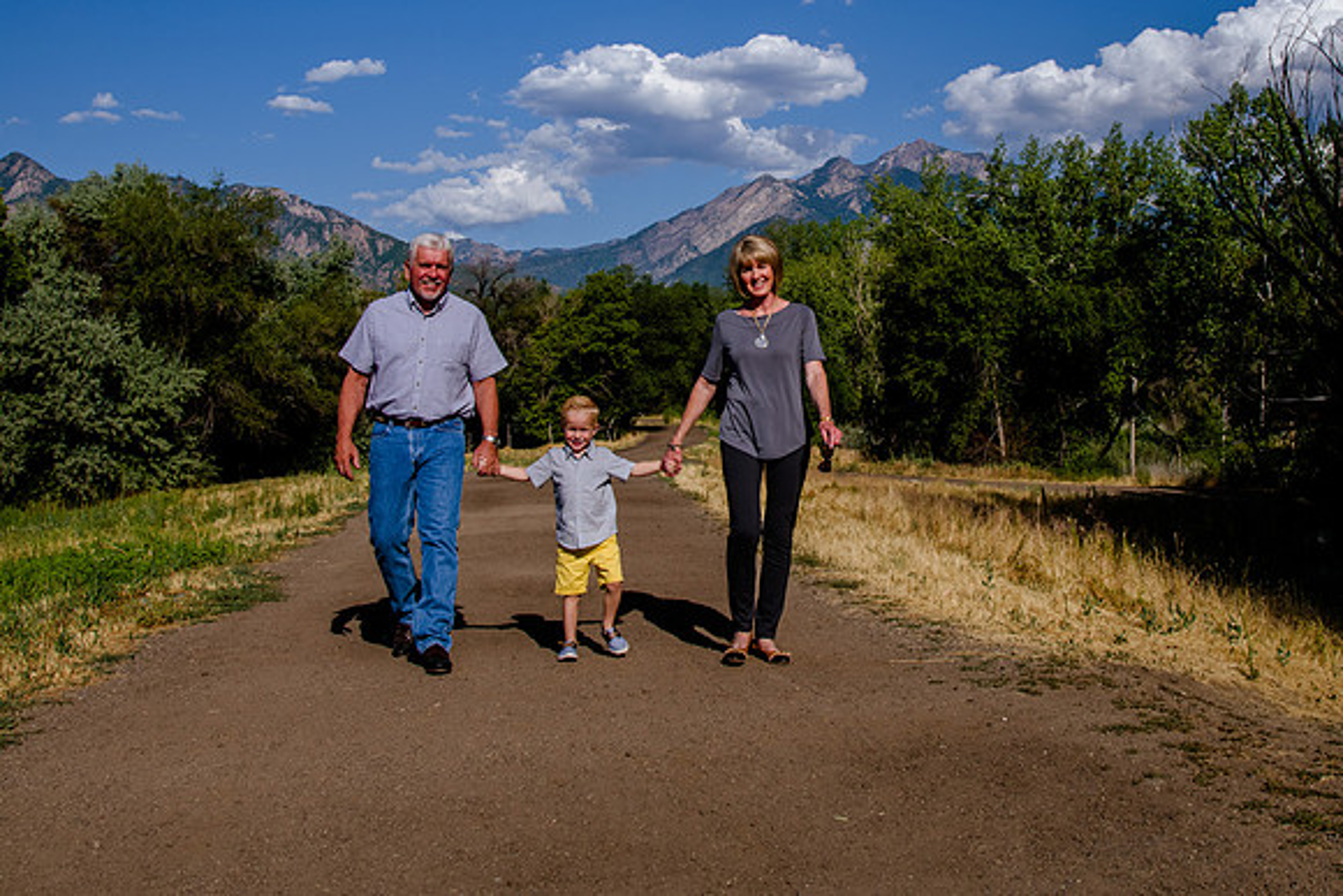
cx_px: 791
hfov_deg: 45.2
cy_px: 253
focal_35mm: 43
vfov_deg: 30.8
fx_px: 1605
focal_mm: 30
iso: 200
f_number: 13
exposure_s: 1/500
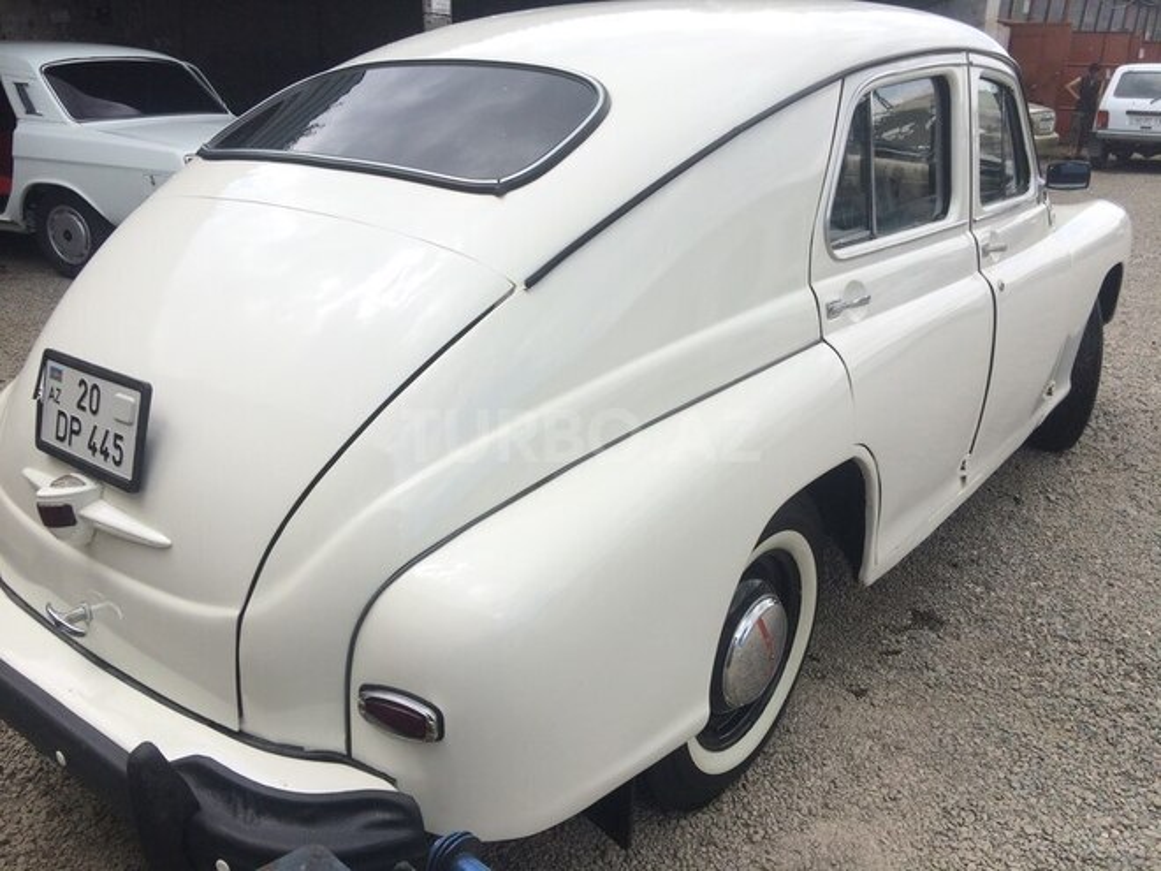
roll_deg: -0.8
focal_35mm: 29
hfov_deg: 61.7
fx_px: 973
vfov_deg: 48.2
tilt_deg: -23.3
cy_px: 436
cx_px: 580
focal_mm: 4.15
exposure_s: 1/774
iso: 32
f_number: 2.2
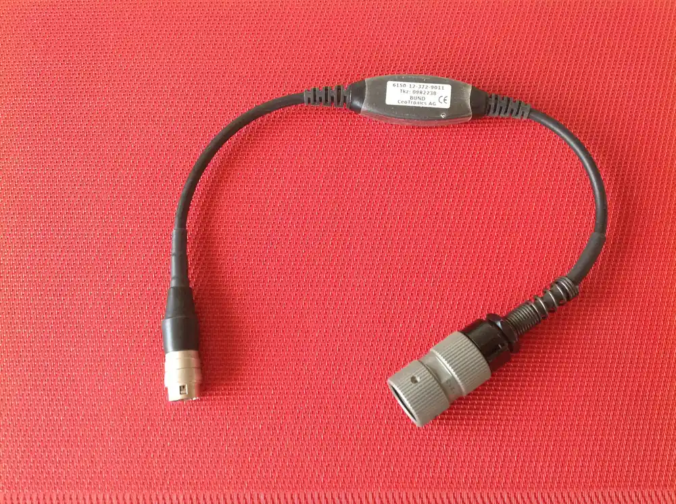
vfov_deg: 40.6
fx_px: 682
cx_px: 338
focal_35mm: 35
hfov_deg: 52.7
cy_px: 252
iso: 400
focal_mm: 4.28
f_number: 2.4
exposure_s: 1/15
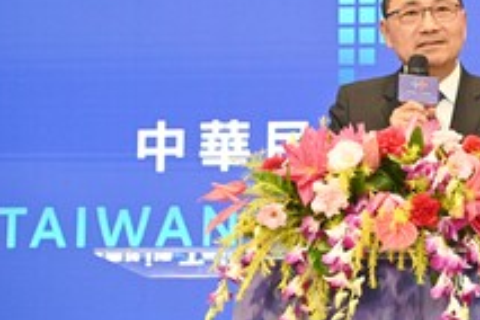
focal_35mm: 154
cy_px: 48
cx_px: 426
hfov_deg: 13.2
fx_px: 2053
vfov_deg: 8.9
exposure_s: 1/125
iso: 2800
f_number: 4
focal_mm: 82
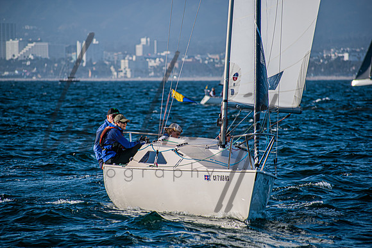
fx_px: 3411
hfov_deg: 6.2
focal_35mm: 330
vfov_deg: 4.2
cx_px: 186
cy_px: 124
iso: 100
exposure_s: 1/125
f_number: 5.6
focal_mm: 220
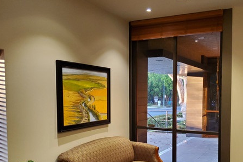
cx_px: 148
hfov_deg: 49.2
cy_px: 111
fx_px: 263
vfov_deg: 33.8
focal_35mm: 39
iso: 250
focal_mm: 4.3
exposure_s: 1/59
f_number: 1.5
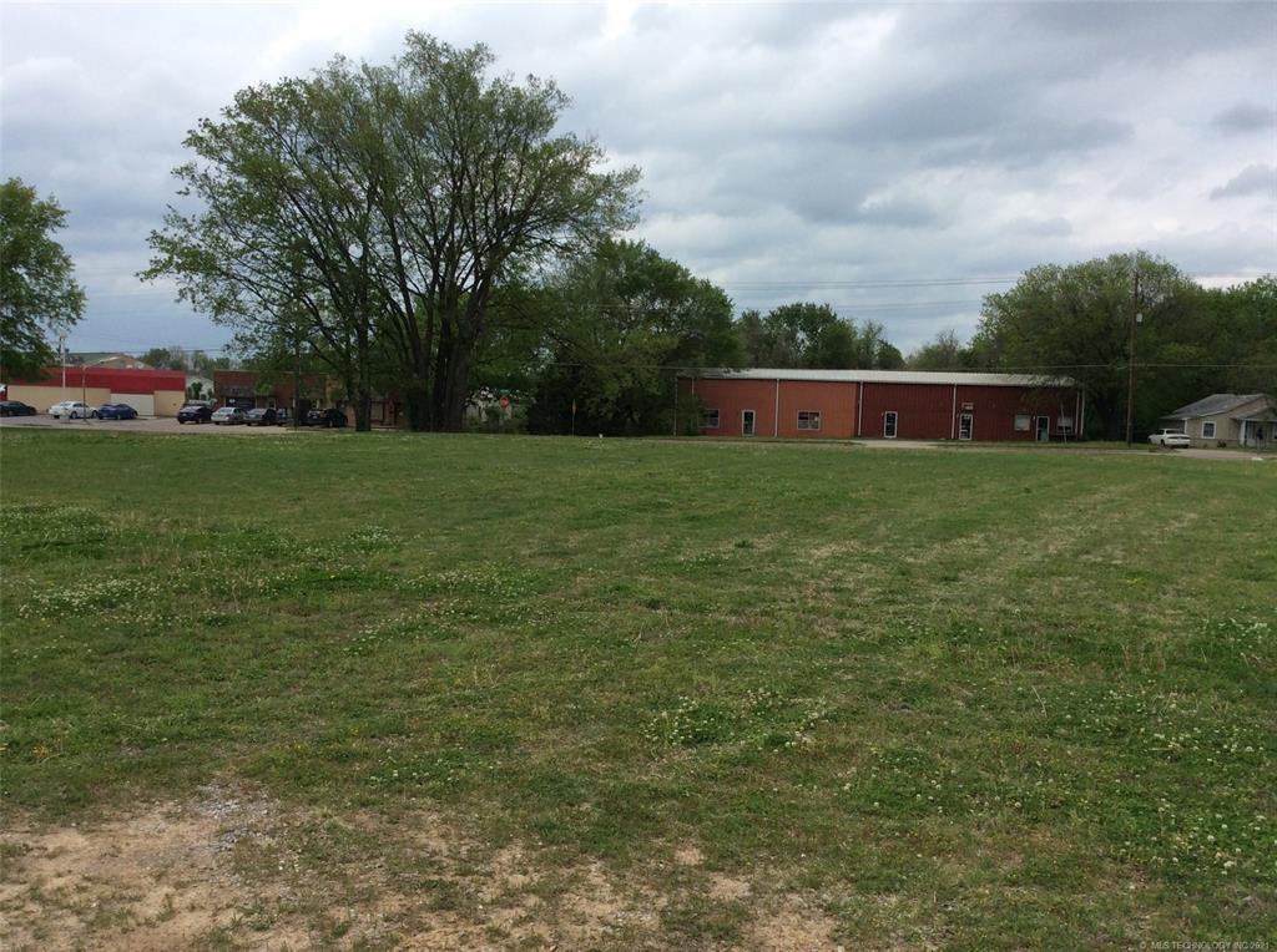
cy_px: 476
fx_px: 1178
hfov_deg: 56.9
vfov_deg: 44.0
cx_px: 638
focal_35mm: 32
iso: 32
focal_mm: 3.3
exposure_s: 1/1908
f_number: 2.4
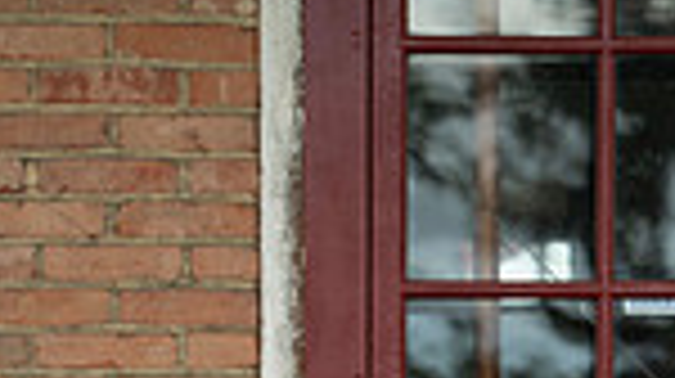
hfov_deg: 5.7
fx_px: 6758
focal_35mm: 378
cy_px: 940
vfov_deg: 3.2
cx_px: 558
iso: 320
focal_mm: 120
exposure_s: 1/125
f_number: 5.6
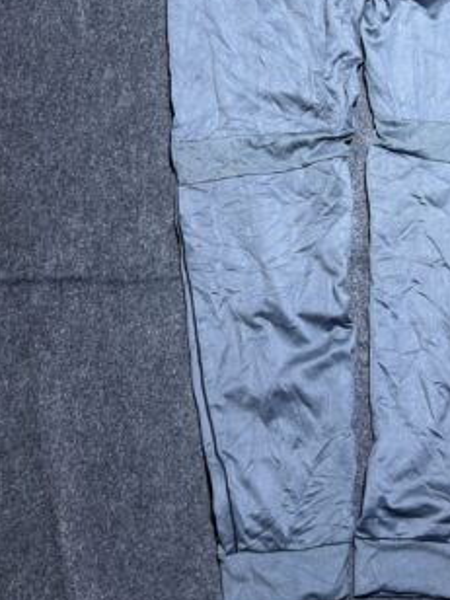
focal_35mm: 45
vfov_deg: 41.6
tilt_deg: -54.0
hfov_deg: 31.1
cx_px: 380
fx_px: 780
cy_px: 211
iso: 80
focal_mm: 5.7
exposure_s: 1/50
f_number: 1.5
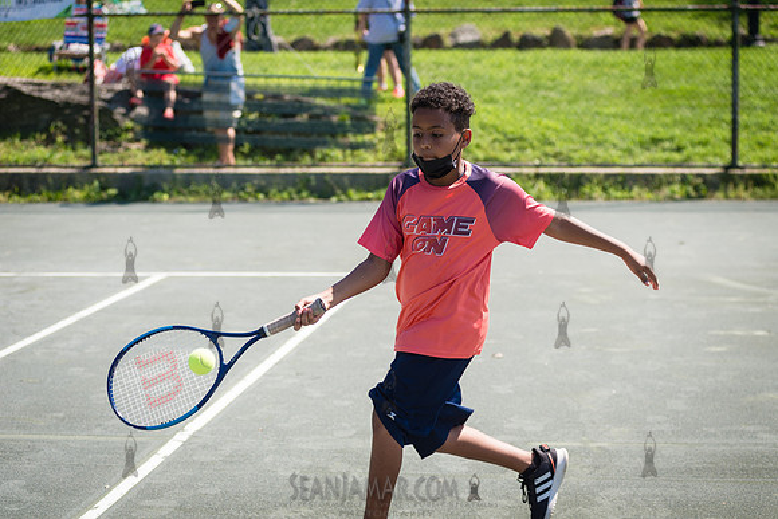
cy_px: 260
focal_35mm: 92
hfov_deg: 22.0
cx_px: 389
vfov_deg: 14.8
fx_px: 1998
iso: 125
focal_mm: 86
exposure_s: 1/800
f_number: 4.5
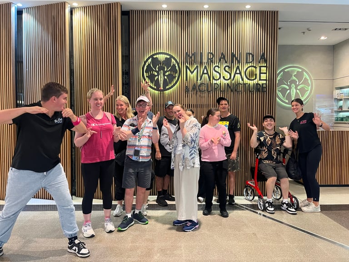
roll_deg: +0.5
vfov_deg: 53.1
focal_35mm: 26
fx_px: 262
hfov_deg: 67.3
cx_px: 174
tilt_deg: -2.3
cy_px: 131
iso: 200
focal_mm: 5.1
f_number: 1.6
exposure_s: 1/50
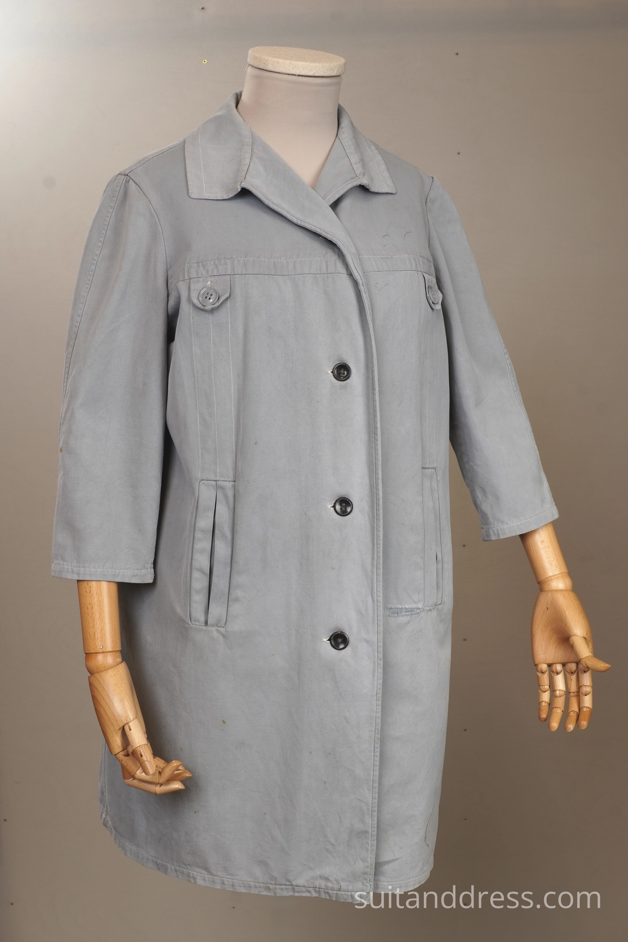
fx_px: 1256
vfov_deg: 41.1
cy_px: 471
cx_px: 314
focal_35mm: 48
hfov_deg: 28.1
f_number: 11
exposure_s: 1/10
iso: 250
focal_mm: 32
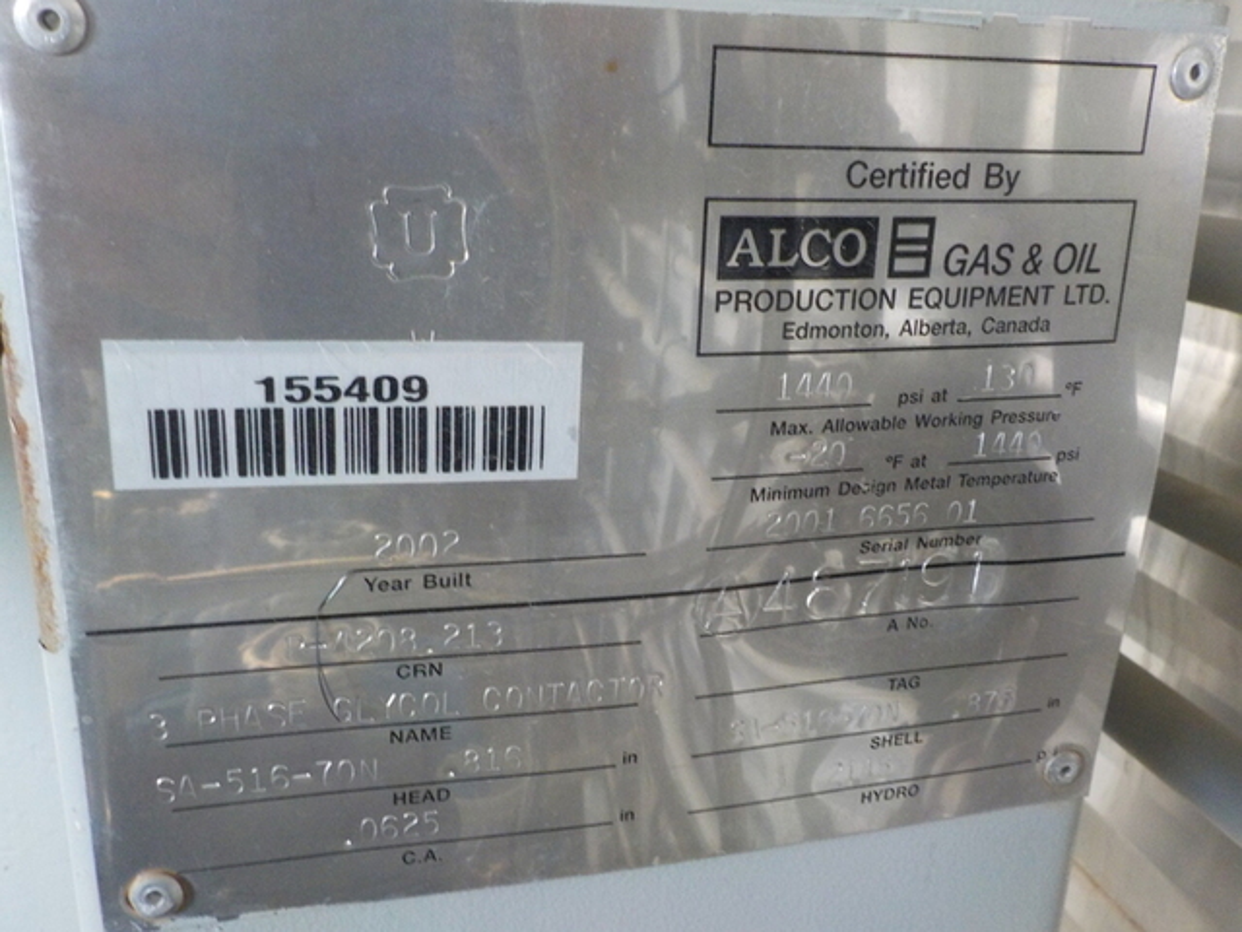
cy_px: 466
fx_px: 1076
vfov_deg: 46.8
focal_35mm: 30
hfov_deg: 60.0
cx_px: 621
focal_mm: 4.1
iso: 400
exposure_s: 1/20
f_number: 3.3
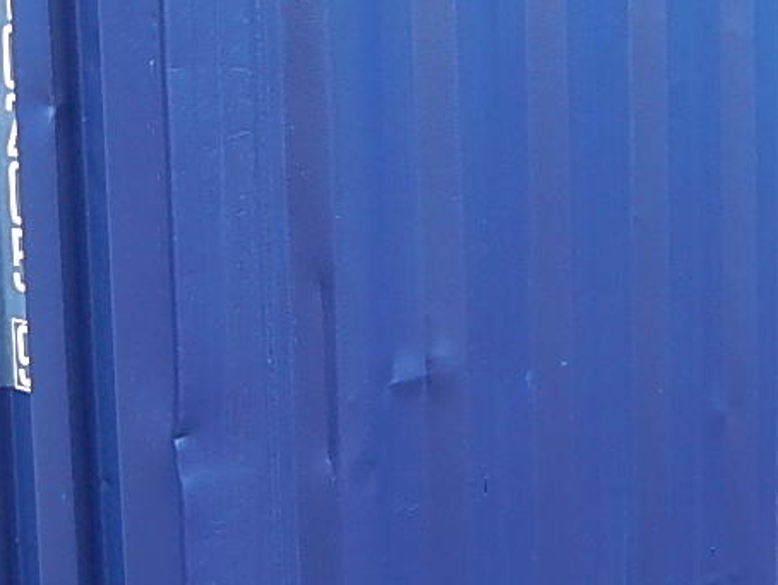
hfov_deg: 24.1
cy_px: 122
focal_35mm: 81
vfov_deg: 18.1
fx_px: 1821
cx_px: 459
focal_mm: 4
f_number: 3
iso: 125
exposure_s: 1/160
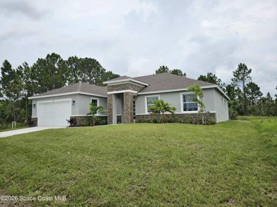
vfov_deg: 58.8
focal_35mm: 23
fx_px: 184
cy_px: 104
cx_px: 138
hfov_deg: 74.0
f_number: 1.7
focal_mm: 6.3
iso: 10
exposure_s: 1/1614
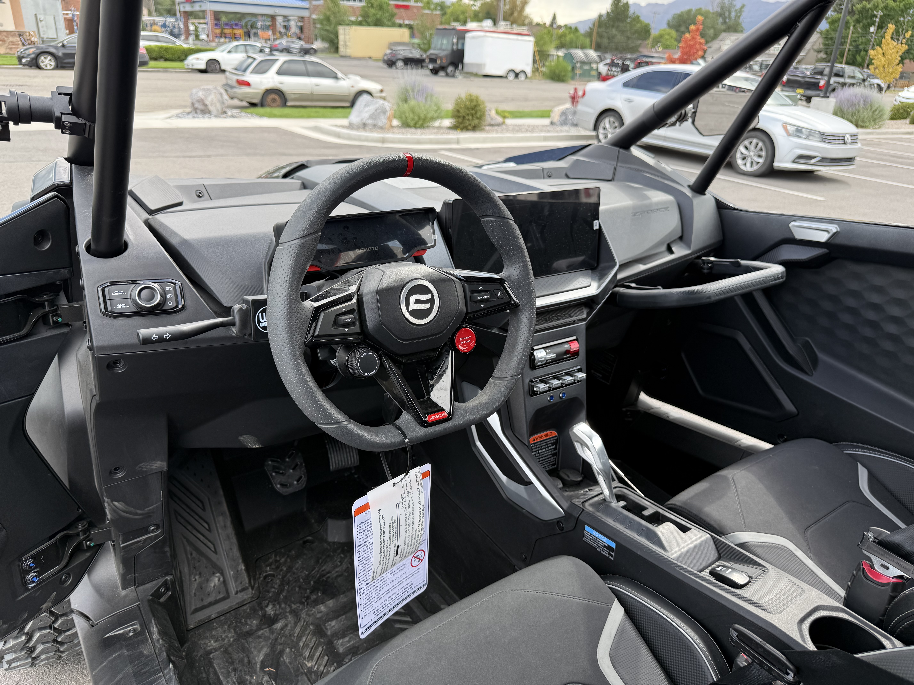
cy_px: 342
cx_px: 457
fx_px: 634
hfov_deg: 71.6
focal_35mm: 24
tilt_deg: -23.6
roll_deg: -2.3
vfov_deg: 56.8
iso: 80
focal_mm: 6.76
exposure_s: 1/443
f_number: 1.78
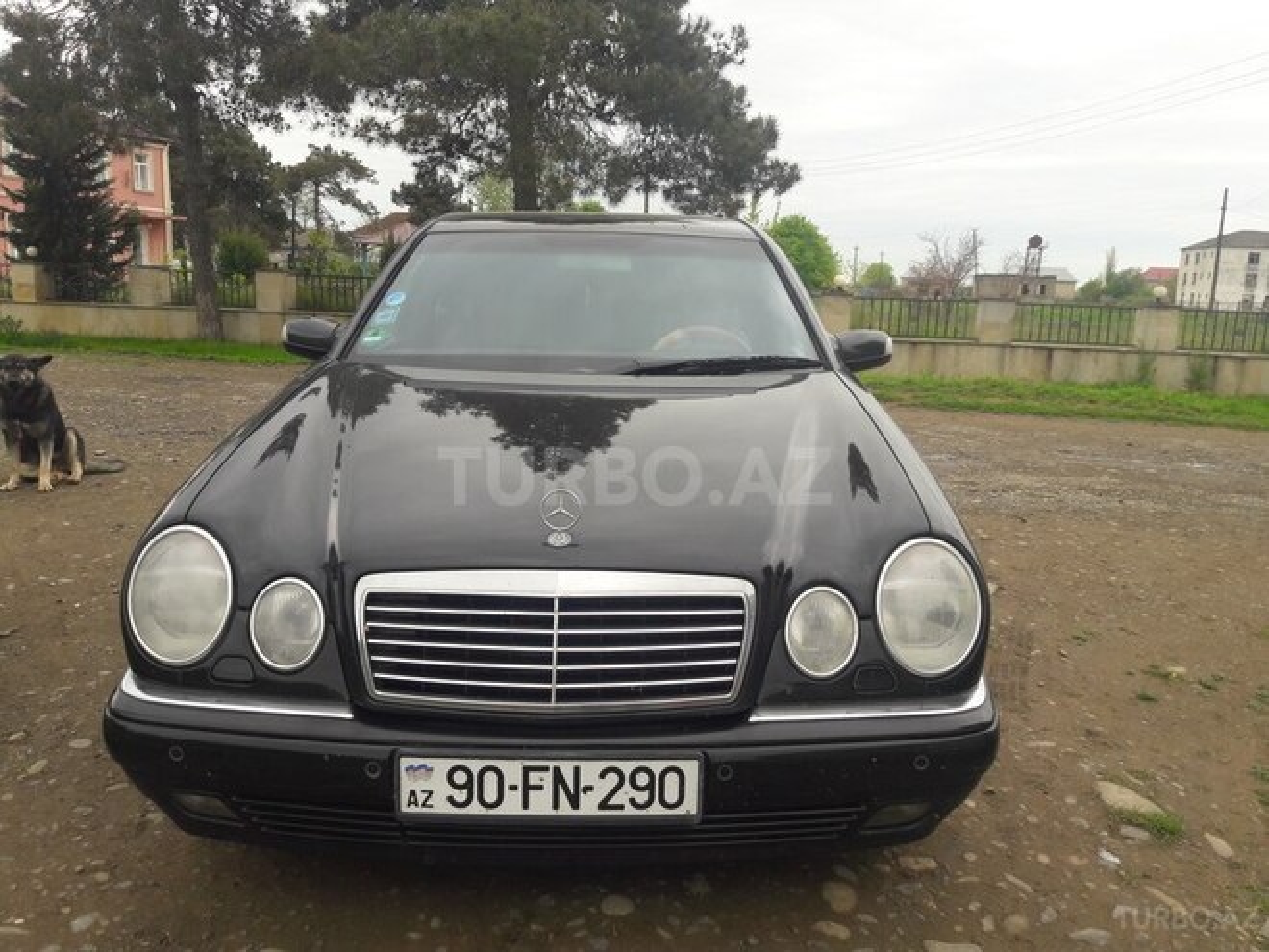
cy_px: 476
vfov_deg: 49.7
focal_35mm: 28
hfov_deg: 63.4
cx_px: 634
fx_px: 1026
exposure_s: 1/278
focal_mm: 3.7
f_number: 1.9
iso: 40
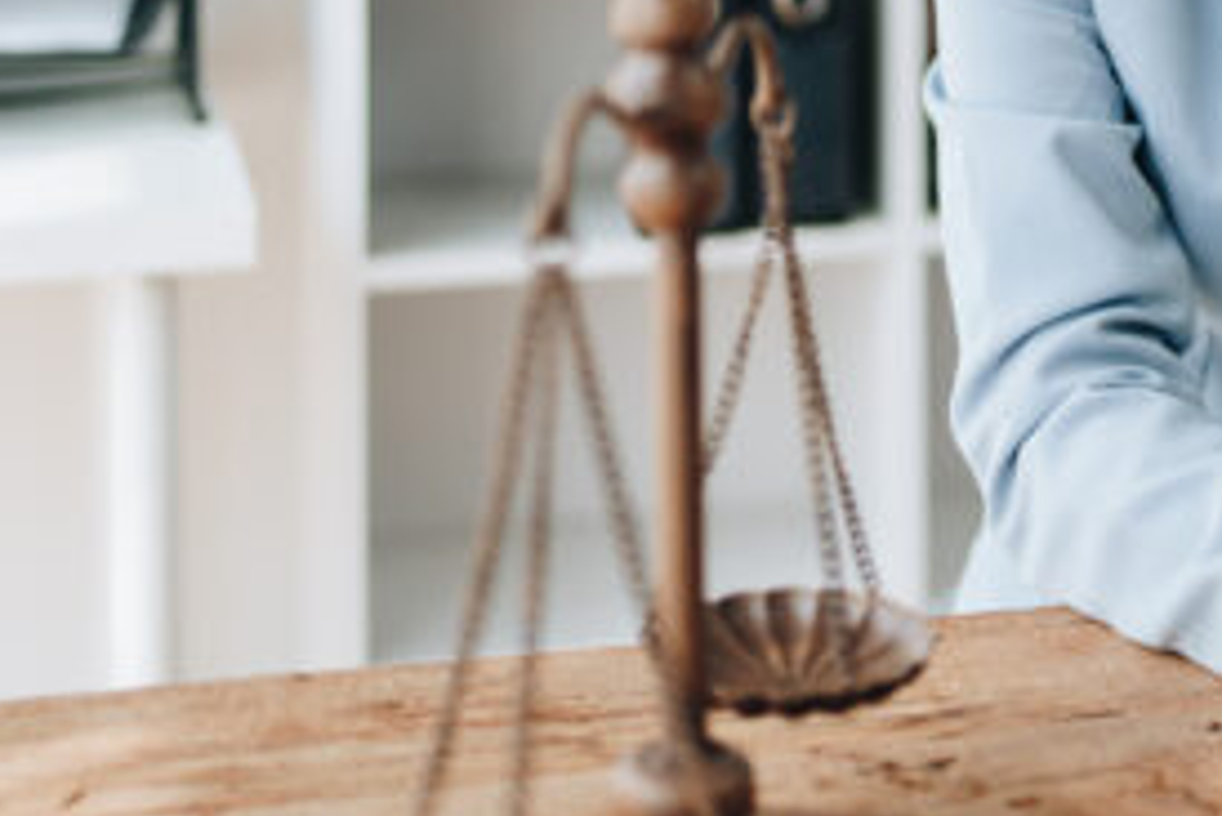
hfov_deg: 19.0
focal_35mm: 98
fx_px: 3328
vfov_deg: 13.9
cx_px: 1677
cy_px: 85
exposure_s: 1/1000
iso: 100
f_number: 1.4
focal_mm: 35
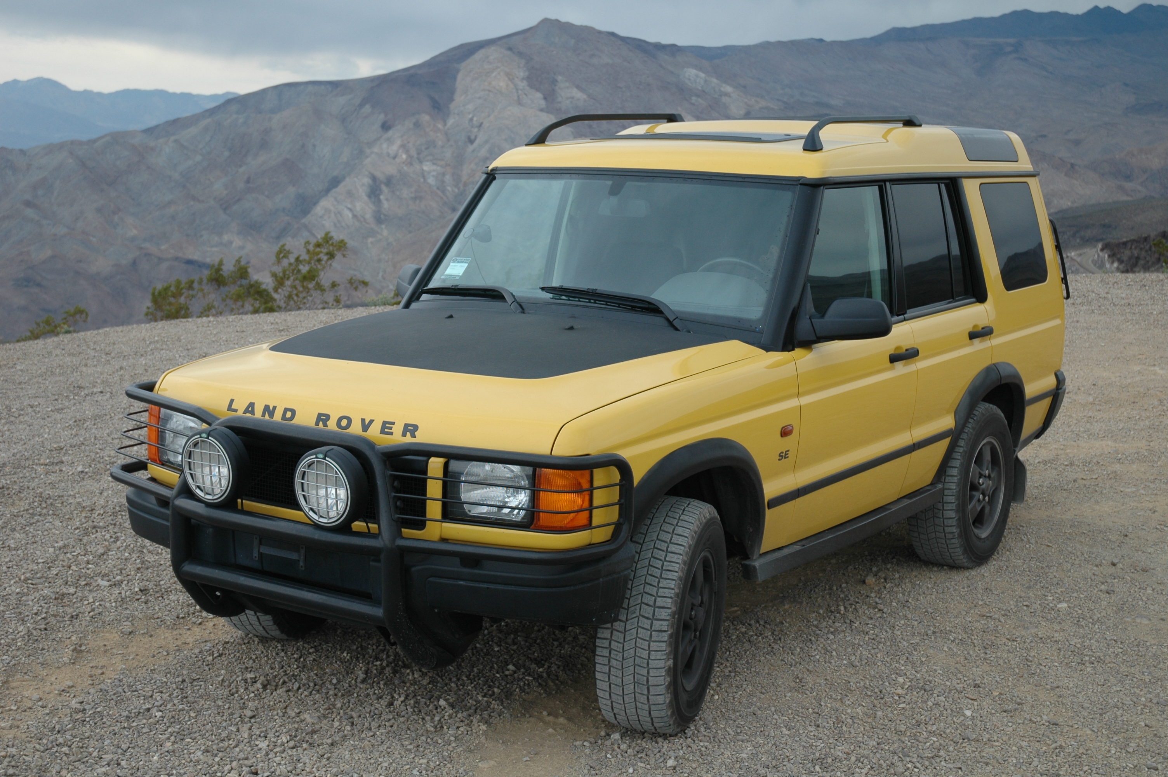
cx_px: 584
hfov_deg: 38.9
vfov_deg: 26.4
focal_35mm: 51
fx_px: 1653
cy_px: 388
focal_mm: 34
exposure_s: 1/500
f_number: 4.2
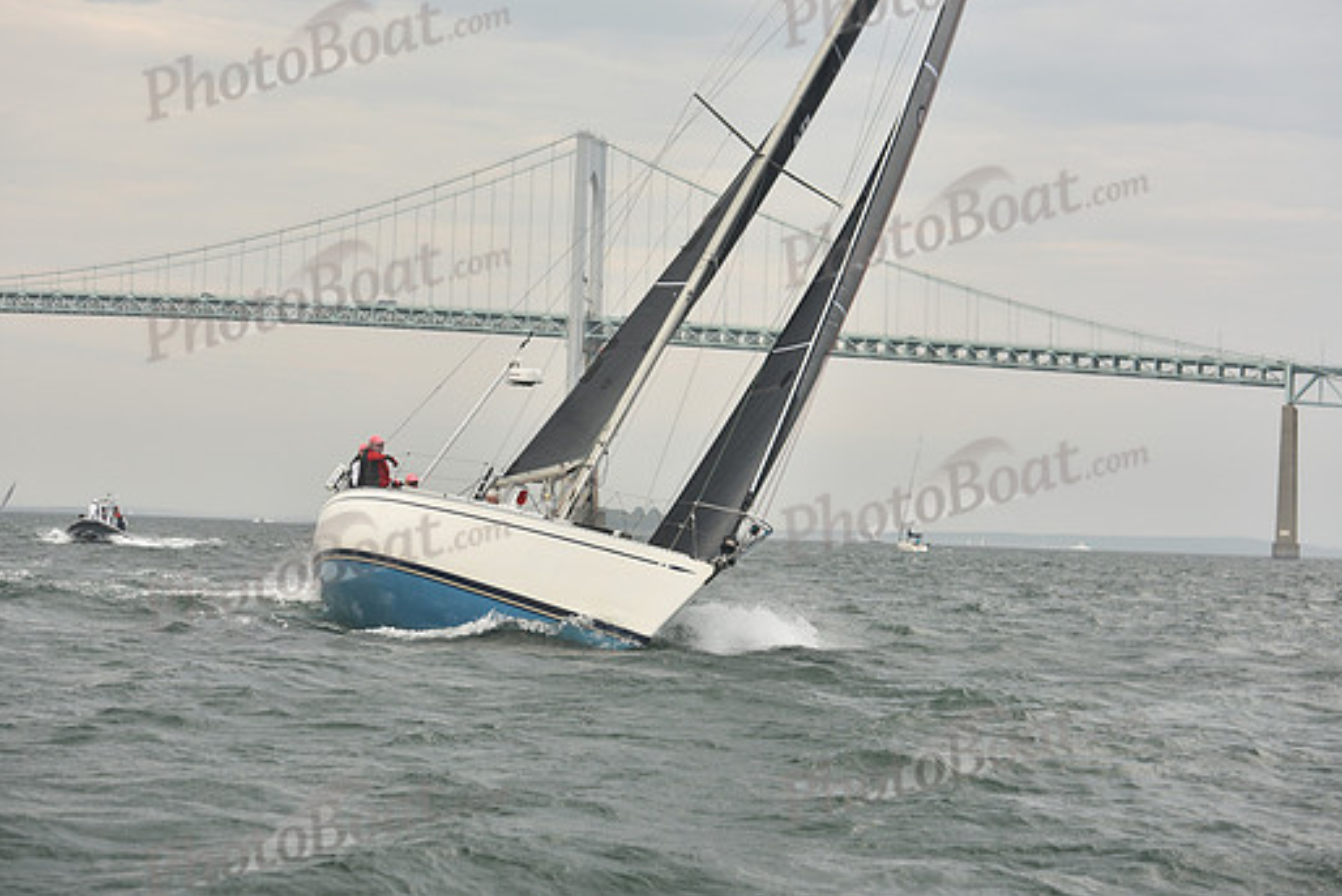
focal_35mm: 79
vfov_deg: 17.3
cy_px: 393
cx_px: 648
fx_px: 2946
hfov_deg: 25.7
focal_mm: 70
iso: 250
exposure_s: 1/500
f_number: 4.5
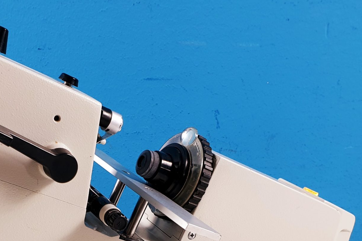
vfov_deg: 22.3
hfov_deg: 34.8
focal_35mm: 57
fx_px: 573
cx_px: 127
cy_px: 271
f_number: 2.4
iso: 100
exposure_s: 1/50
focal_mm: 4.3
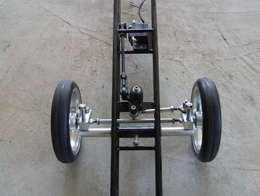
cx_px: 135
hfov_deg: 50.1
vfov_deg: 38.7
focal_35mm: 37
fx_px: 278
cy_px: 95
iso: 50
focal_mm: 5.8
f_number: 2.8
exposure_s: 1/45
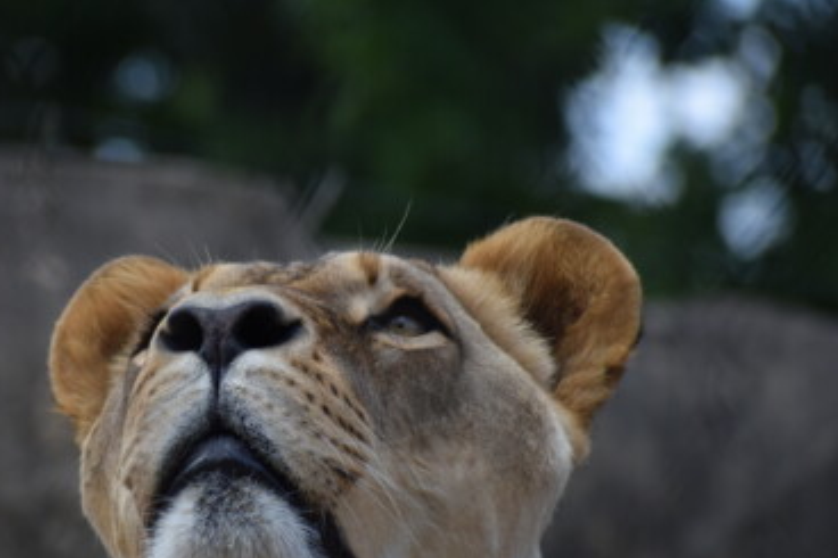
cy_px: 323
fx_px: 13936
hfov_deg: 3.4
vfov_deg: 2.3
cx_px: 243
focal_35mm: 599
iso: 280
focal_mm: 280
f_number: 6.3
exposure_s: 1/500
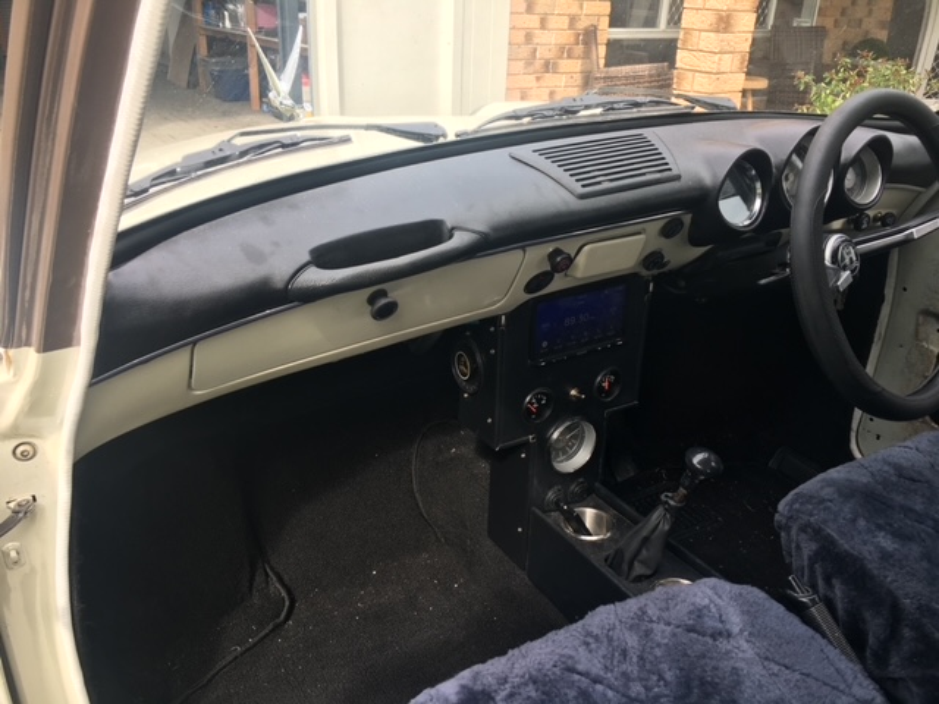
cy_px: 352
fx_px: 787
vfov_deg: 48.2
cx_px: 470
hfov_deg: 61.7
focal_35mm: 29
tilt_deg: -24.1
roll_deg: -1.7
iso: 25
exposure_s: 1/175
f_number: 2.2
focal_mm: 4.15
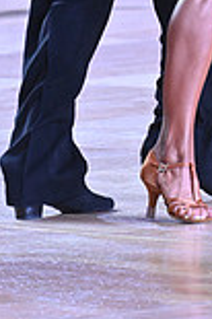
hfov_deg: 2.3
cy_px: -218
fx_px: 5303
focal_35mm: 599
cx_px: 227
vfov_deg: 3.4
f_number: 6.3
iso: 4000
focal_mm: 160
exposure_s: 1/400
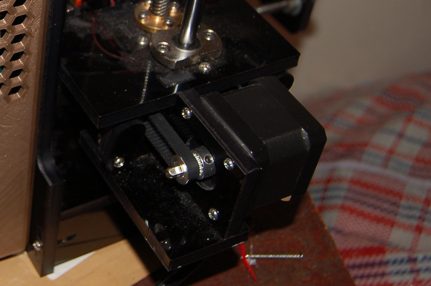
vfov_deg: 17.6
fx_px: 909
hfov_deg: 25.2
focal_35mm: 76
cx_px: -16
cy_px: 30
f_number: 4
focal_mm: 24
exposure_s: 1/60
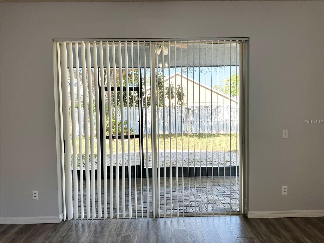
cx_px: 162
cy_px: 122
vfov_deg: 56.8
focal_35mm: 24
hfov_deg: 71.6
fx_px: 225
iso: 80
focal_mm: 6.86
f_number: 1.78
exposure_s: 1/325
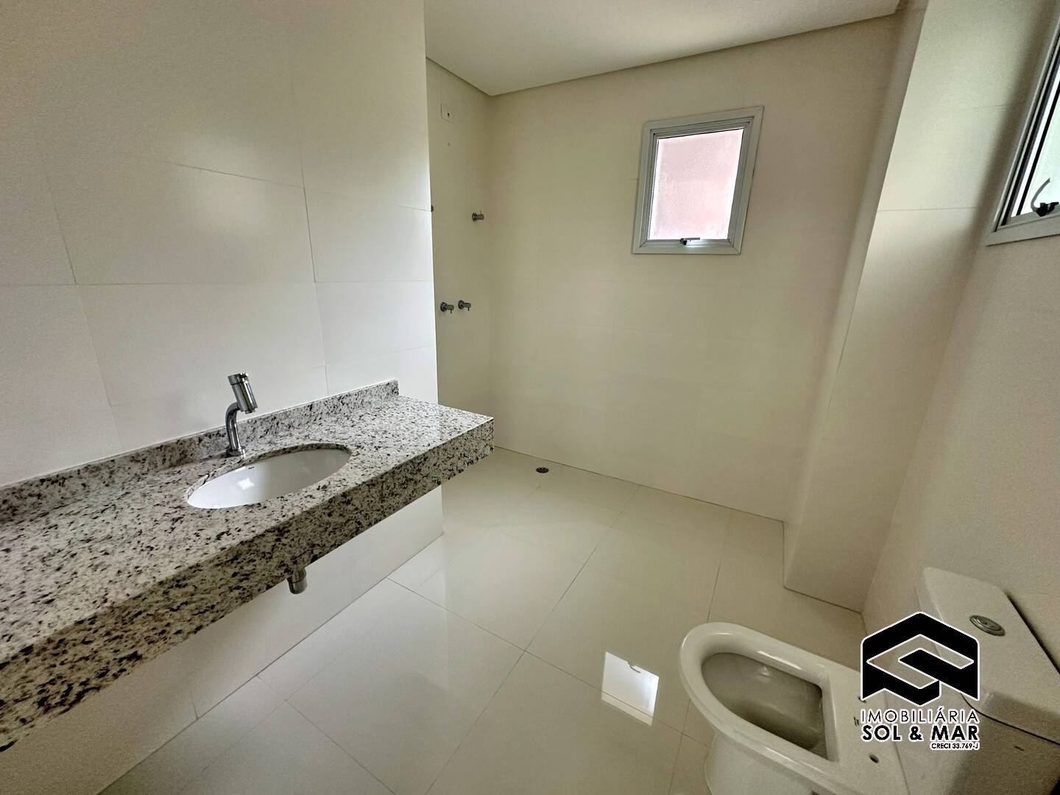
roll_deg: -2.1
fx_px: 429
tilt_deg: -17.2
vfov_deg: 85.7
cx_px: 530
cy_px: 398
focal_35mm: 14
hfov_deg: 102.1
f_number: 2.2
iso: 320
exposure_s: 1/77
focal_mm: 2.22
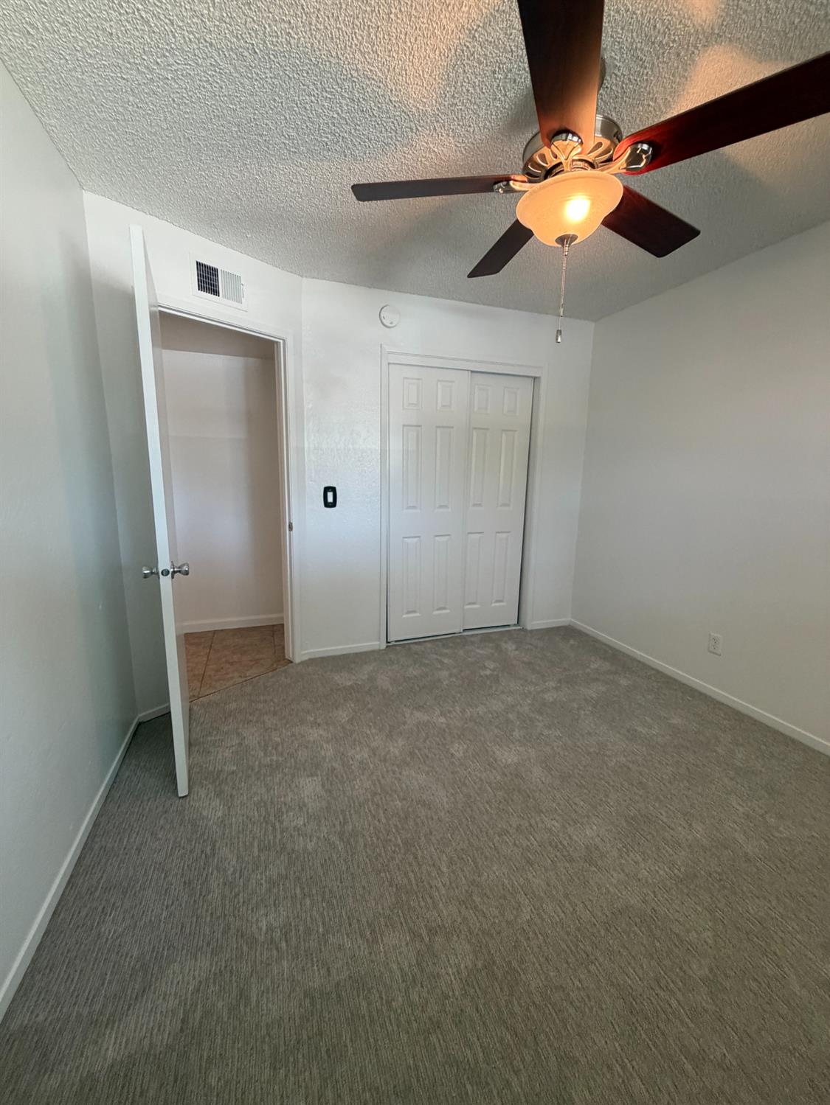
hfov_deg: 85.7
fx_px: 447
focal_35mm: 14
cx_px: 415
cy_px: 552
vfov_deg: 102.0
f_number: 2.2
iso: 320
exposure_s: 1/60
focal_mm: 2.22
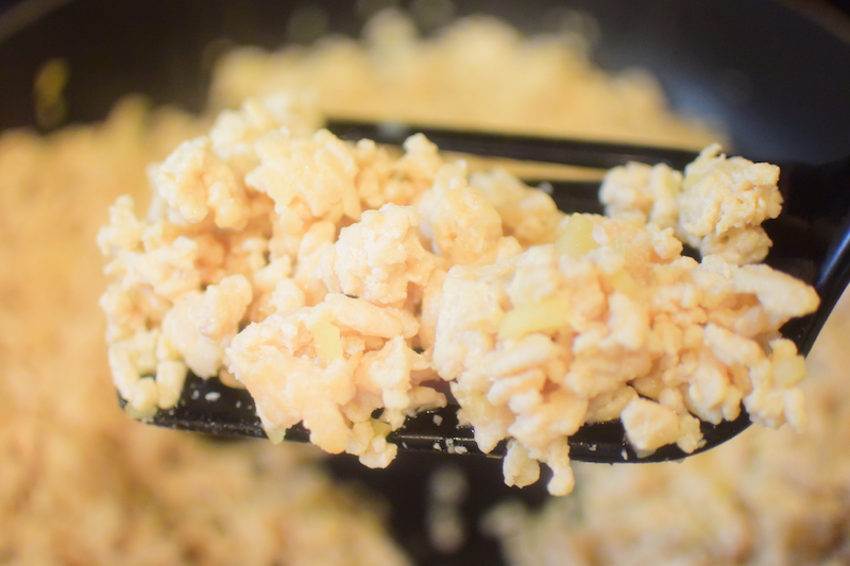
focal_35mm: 49
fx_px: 1157
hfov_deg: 40.4
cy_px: 283
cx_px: 425
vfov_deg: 27.5
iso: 800
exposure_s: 1/60
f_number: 1.8
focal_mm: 18.5
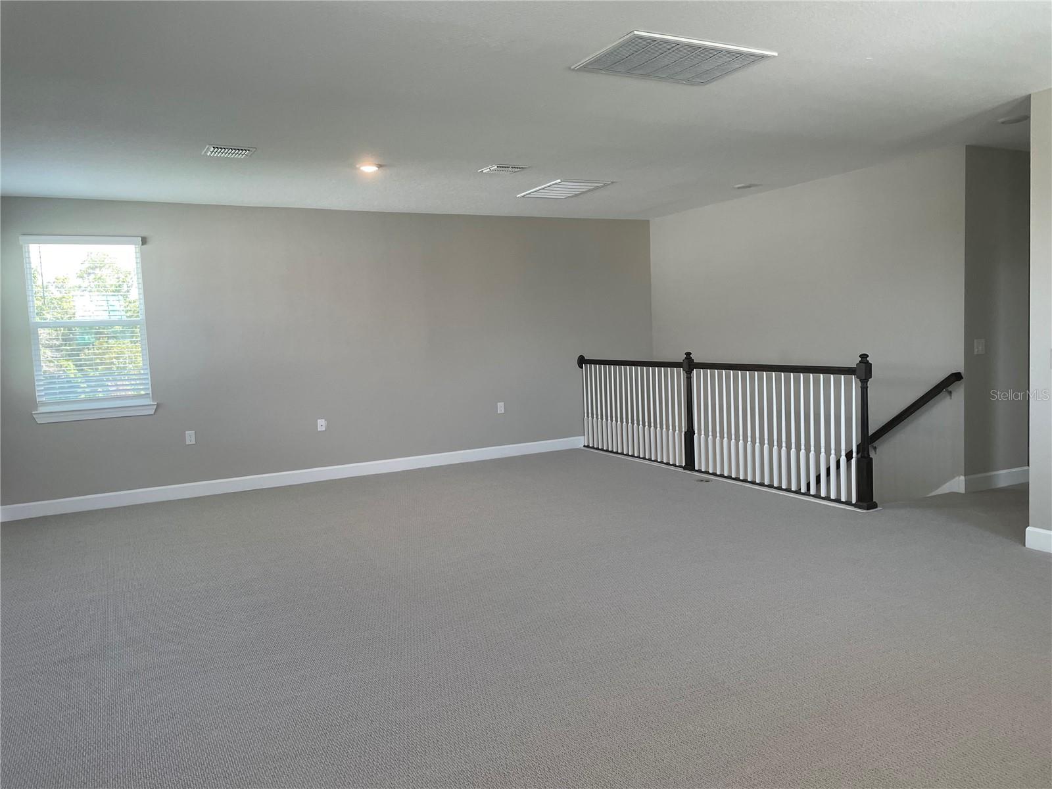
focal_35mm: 26
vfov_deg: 53.1
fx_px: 790
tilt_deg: -4.0
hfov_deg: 67.3
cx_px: 526
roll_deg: +2.8
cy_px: 394
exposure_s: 1/120
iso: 100
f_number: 1.6
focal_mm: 4.2
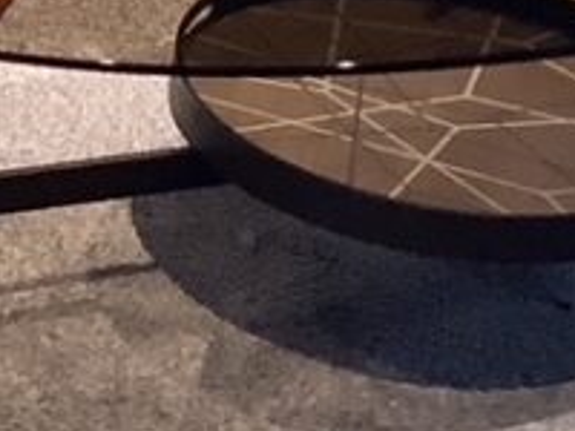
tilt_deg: -28.6
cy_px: 170
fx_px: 3090
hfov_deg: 10.5
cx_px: -121
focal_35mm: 186
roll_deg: -4.6
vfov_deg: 8.0
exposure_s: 1/50
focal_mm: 3.3
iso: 160
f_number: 2.4
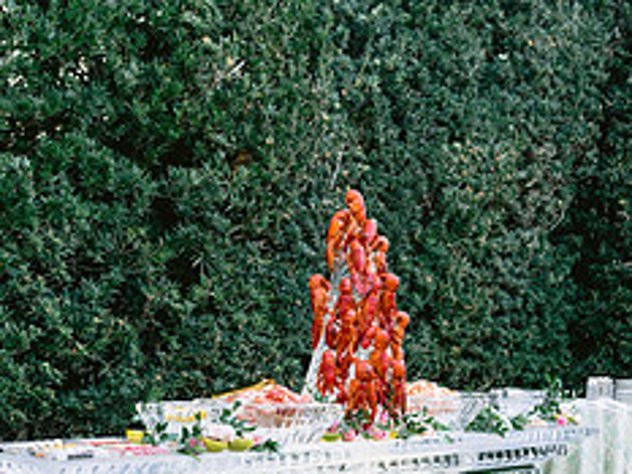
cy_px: 490
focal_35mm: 65
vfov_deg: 21.7
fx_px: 1187
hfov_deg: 29.7
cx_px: 233
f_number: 4
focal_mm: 35
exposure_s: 1/125
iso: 500
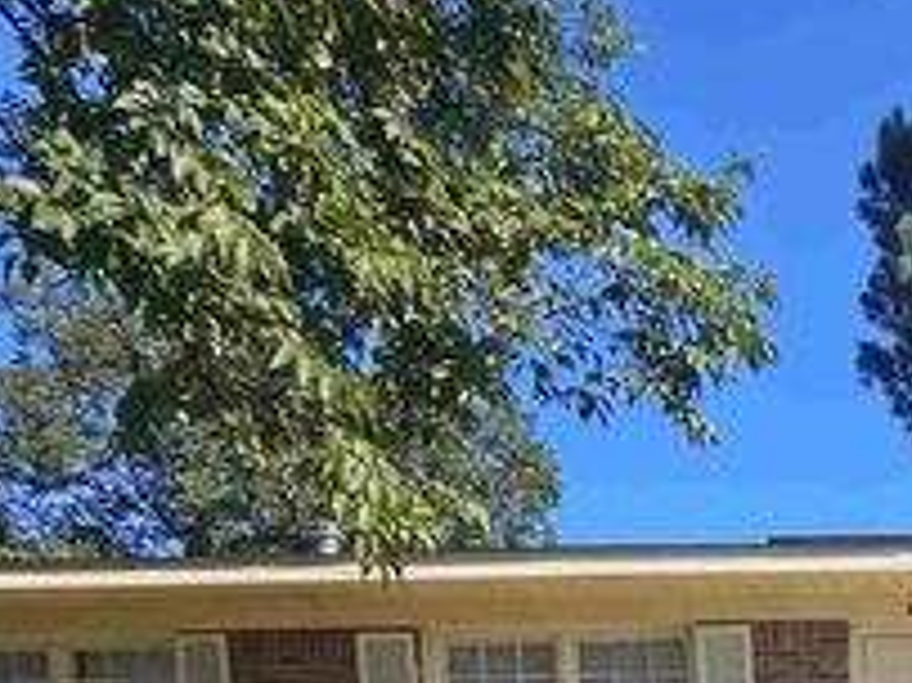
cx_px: 1065
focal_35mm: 41
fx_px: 1080
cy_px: 1016
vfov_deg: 26.1
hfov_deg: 36.6
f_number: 2.2
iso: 50
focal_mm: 2.2
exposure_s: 1/1563
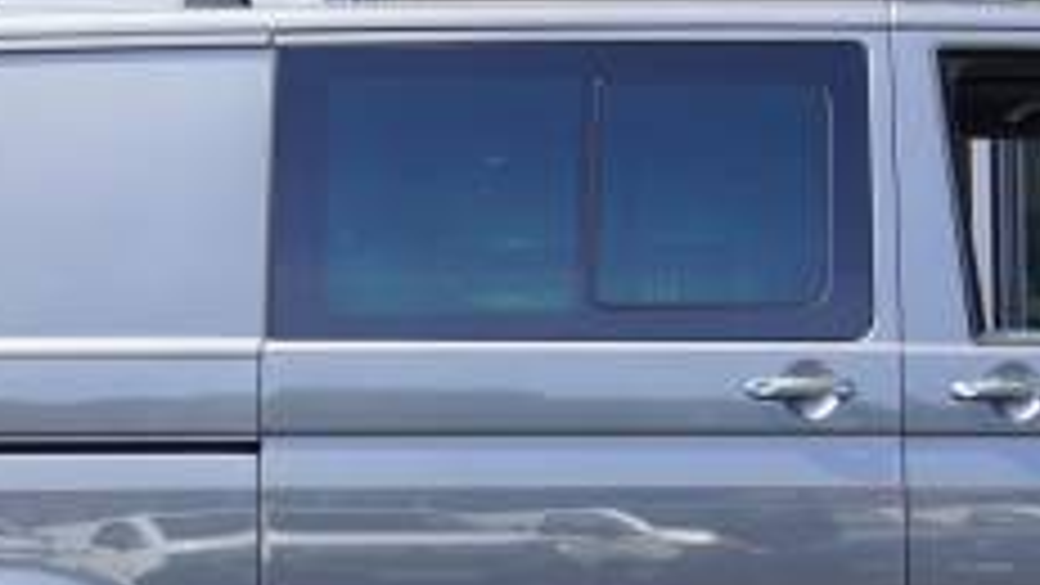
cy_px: 360
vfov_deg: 9.6
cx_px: 761
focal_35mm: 126
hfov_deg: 16.9
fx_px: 3488
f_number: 5.6
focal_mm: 29
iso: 100
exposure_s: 1/60
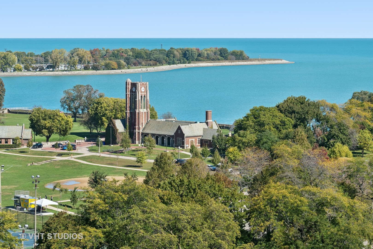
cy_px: 124
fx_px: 1057
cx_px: 186
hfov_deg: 20.0
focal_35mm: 102
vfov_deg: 13.4
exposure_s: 1/1250
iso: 400
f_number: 8
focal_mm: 102
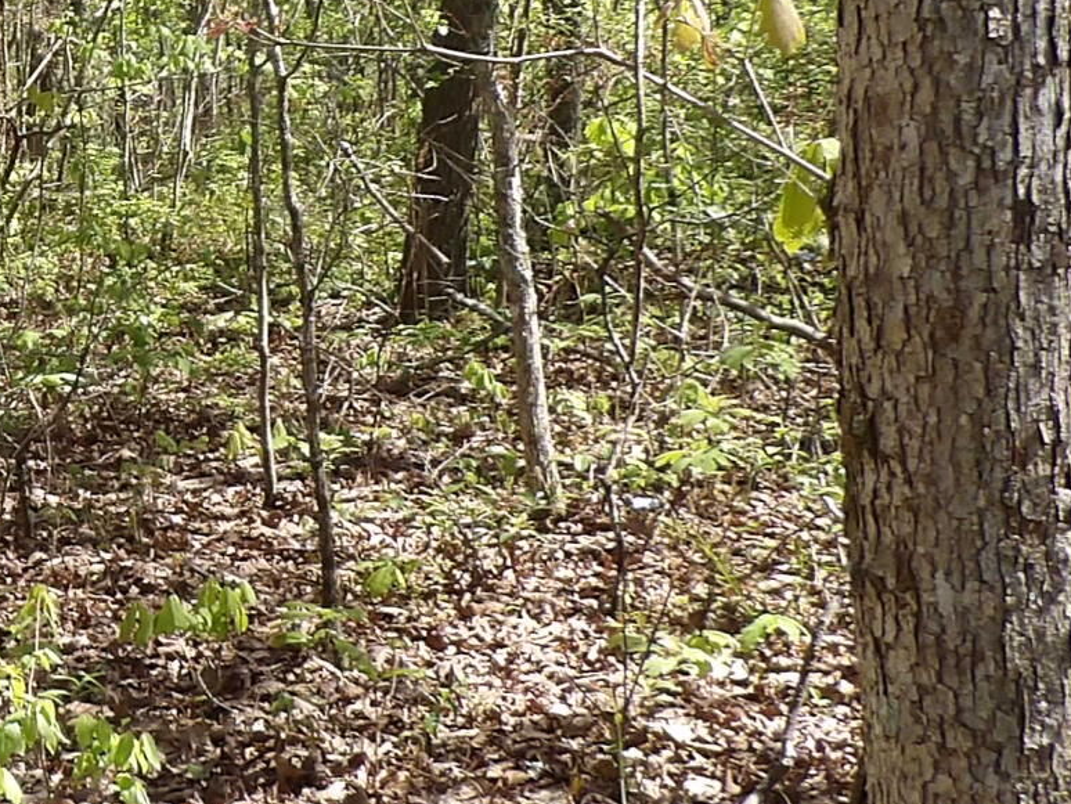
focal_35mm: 93
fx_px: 2878
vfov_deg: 15.8
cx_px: -333
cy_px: 156
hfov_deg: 19.4
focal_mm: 4.3
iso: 100
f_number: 3.2
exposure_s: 1/275
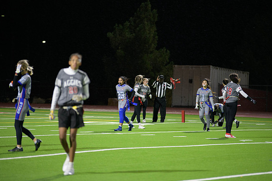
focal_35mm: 178
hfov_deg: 11.5
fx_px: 1345
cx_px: 137
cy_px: 91
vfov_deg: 7.7
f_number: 2.8
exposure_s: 1/200
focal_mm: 175
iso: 1600
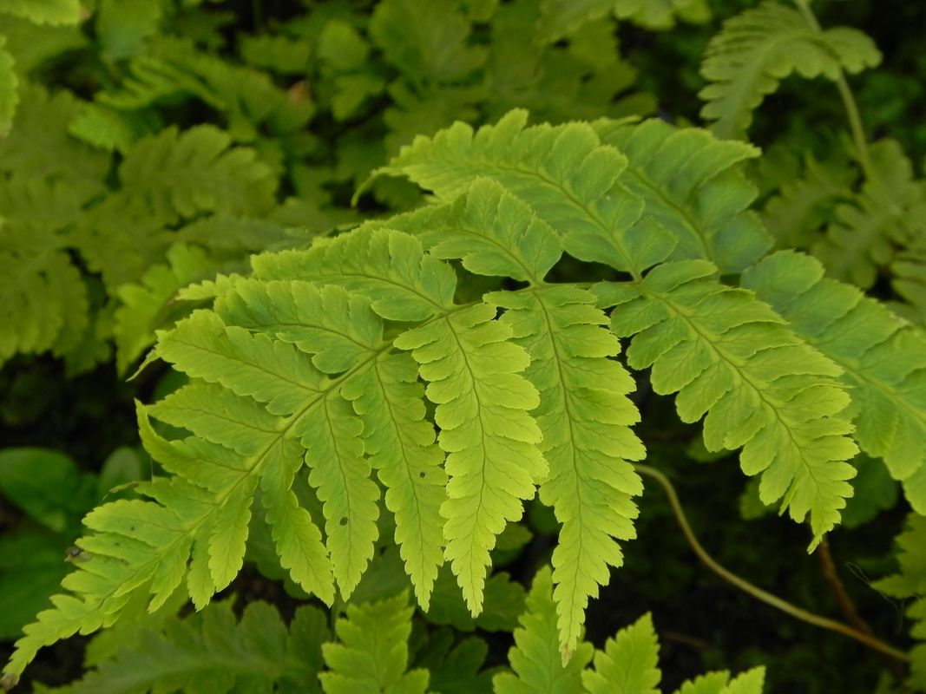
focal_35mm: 337
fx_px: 9014
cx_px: 463
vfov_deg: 4.4
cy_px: 347
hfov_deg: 5.9
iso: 160
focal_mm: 59.9
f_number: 5
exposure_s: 1/40
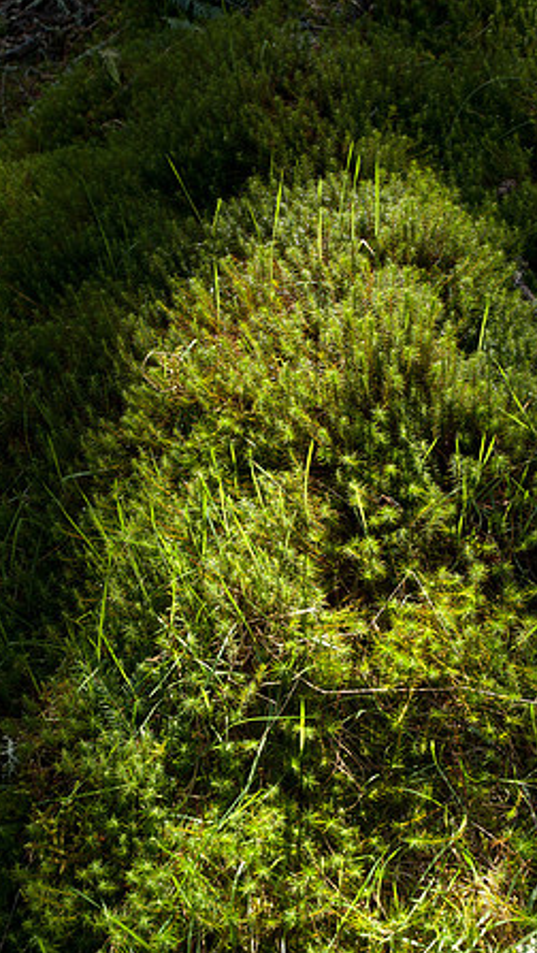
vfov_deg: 44.6
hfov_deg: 26.0
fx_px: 1162
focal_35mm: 46
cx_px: 310
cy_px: 478
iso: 200
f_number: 5.6
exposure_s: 1/60
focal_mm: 21
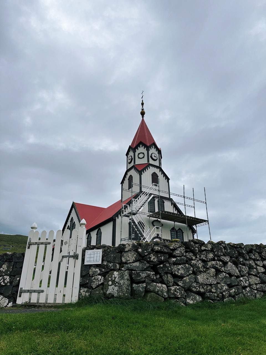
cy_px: 178
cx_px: 133
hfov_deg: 56.8
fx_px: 246
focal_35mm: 24
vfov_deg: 71.6
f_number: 1.78
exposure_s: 1/3472
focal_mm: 6.86
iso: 80
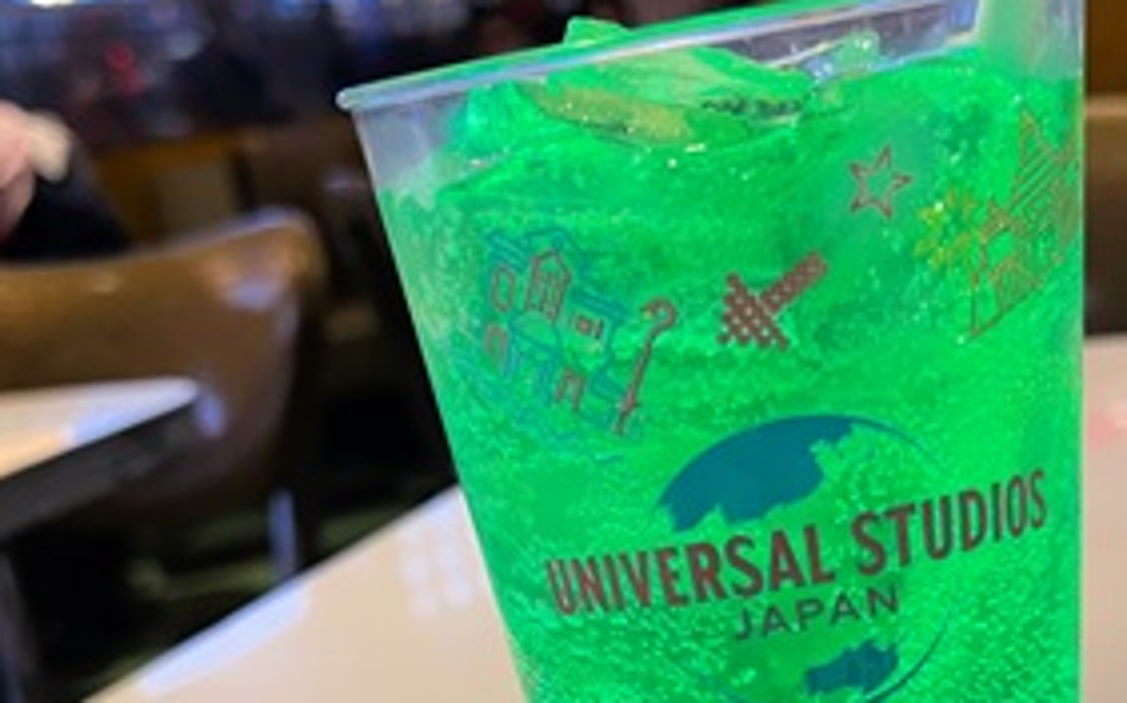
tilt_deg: -18.0
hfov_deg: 42.7
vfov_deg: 26.8
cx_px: 579
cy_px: 573
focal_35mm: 47
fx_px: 1443
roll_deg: +9.3
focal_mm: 5.1
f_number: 1.6
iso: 160
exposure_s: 1/60
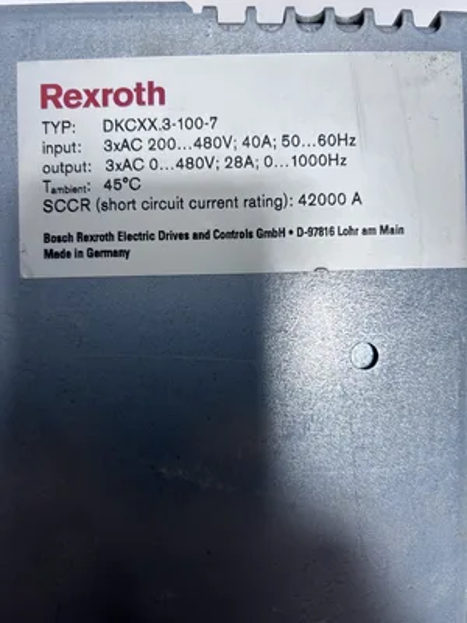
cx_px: 234
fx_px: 468
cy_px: 312
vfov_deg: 67.3
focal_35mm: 26
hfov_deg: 53.1
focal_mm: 5.7
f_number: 1.5
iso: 50
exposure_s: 1/526
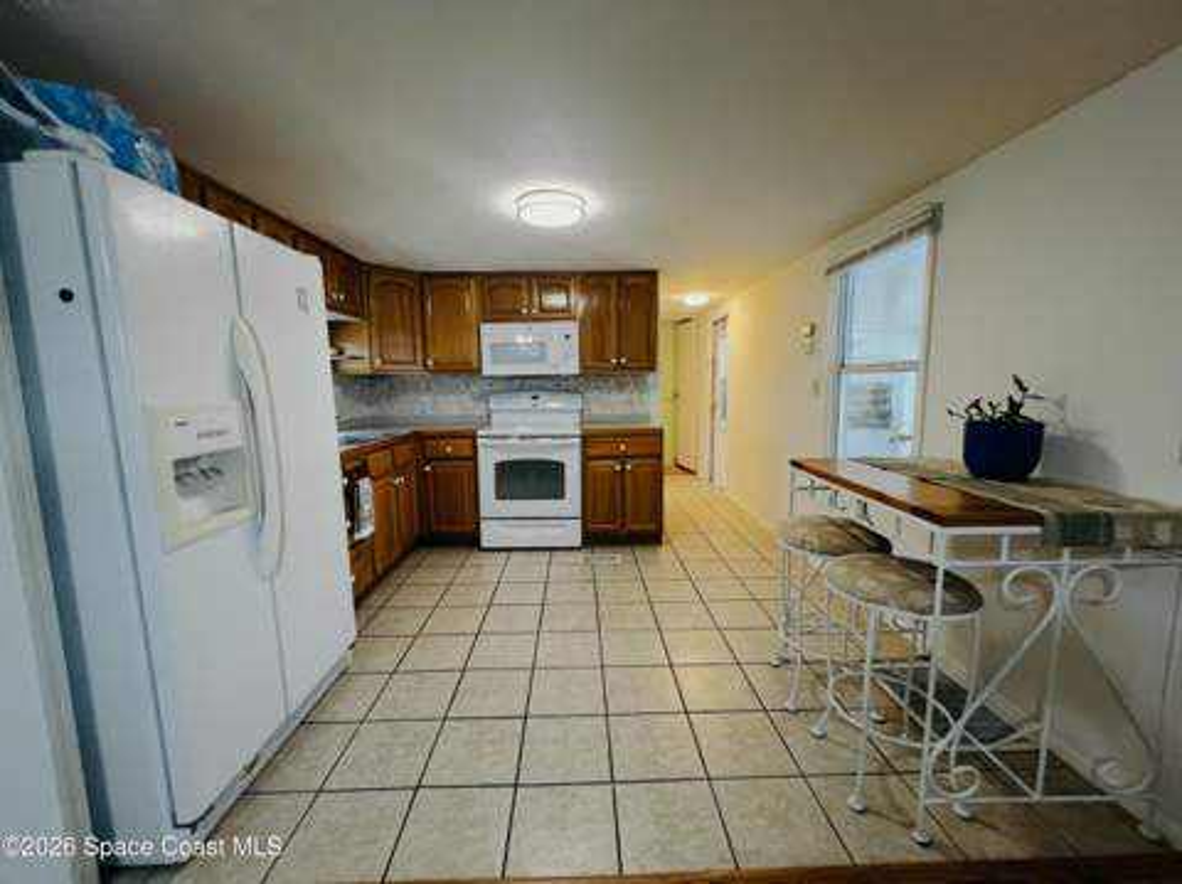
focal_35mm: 13
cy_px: 442
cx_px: 591
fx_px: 443
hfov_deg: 106.2
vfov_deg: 89.8
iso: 250
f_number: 1.8
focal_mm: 1.57
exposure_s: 1/120
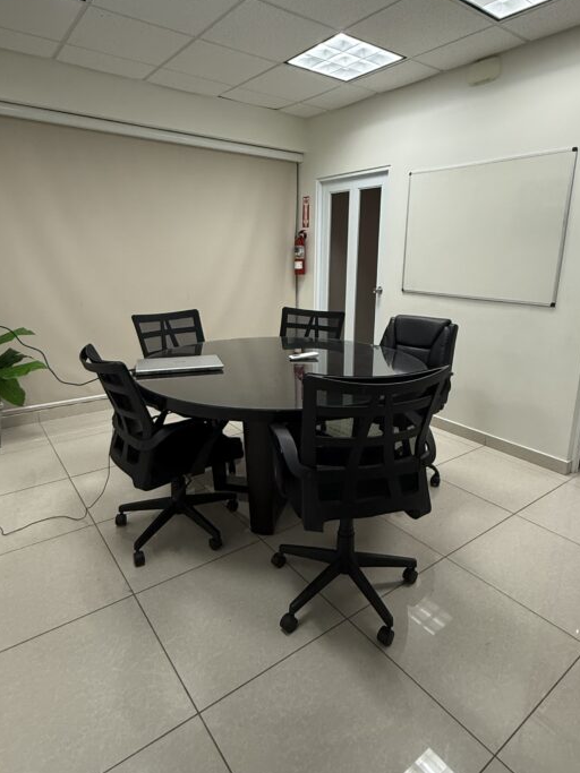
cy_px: 363
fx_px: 469
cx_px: 304
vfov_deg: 78.9
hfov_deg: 63.4
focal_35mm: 21
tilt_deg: -12.7
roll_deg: -1.3
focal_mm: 2.22
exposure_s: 1/120
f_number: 2.2
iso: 320
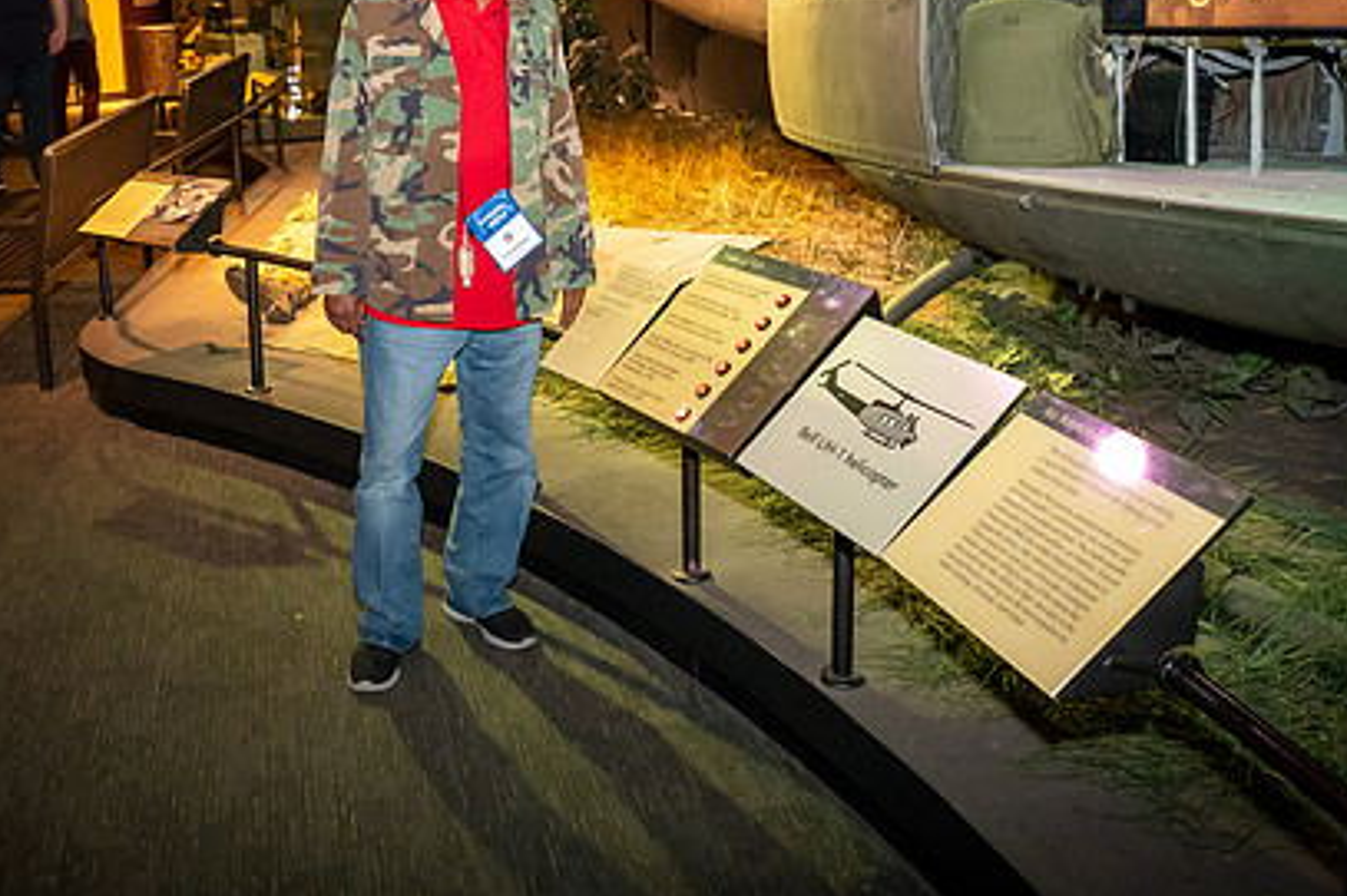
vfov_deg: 31.6
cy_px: 298
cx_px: 523
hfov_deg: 46.1
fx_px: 1571
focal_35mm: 42
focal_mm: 29.5
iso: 11400
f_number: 5.6
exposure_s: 1/50
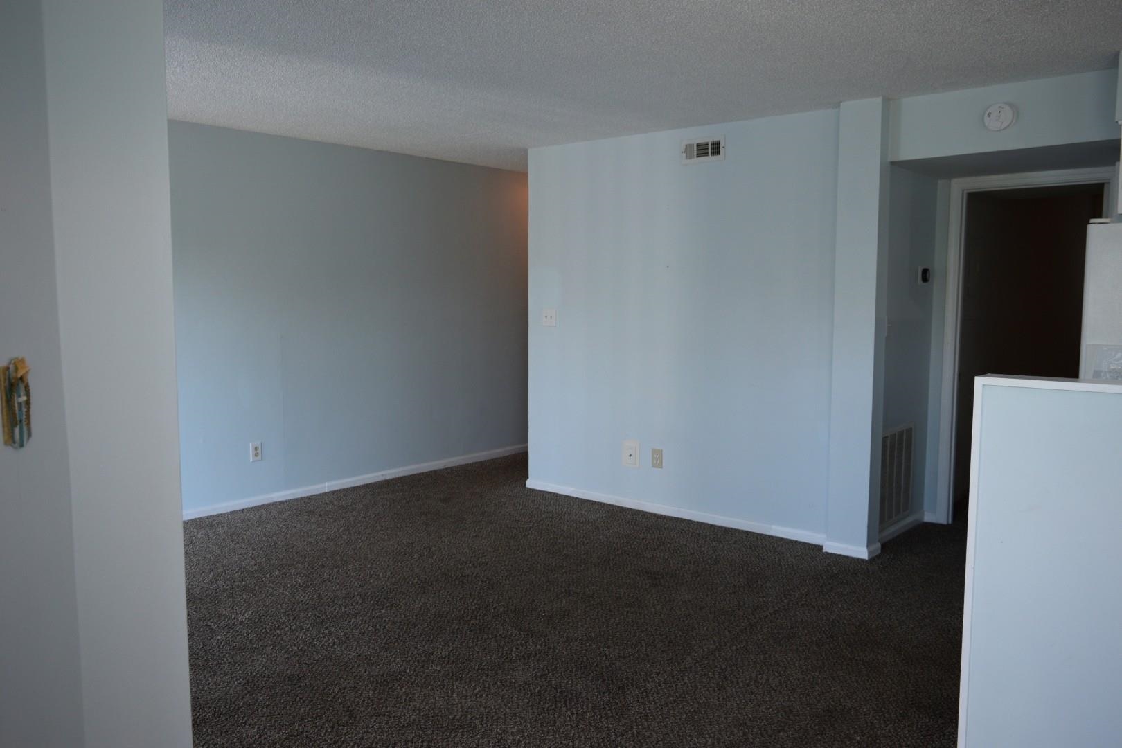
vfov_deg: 47.9
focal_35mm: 27
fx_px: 841
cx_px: 561
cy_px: 374
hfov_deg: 67.4
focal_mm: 18
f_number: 4
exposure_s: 1/60
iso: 400
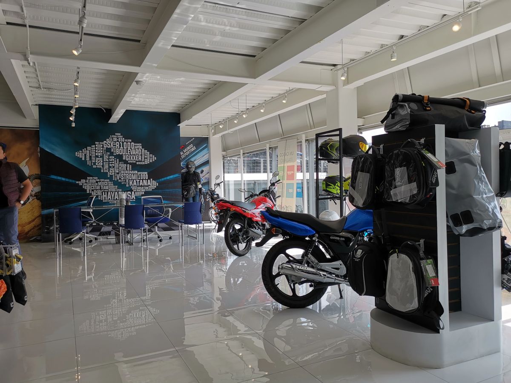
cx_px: 256
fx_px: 399
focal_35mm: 27
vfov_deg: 51.4
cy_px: 192
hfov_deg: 65.3
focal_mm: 5.58
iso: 50
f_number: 1.8
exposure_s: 1/581
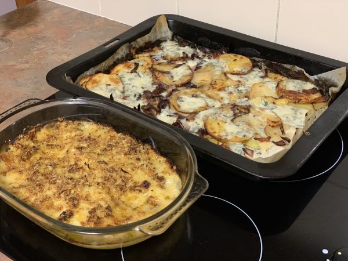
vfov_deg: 28.0
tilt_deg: -35.3
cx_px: 174
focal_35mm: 52
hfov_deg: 36.8
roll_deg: +2.0
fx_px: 523
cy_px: 130
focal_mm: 6
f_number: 2.4
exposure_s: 1/41
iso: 500
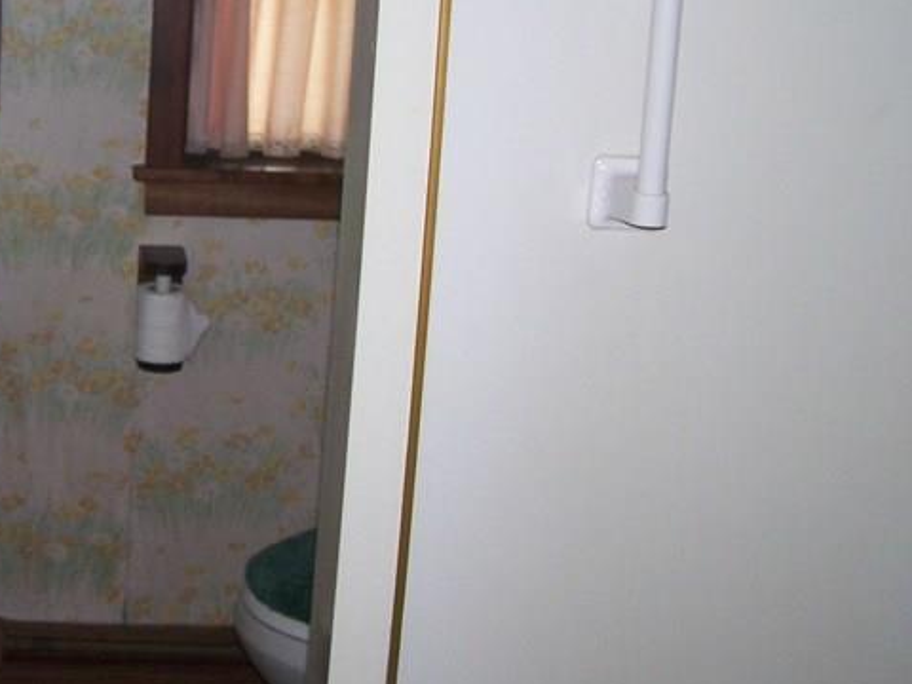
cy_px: 209
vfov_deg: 18.1
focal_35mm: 81
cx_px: 63
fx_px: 2134
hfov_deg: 23.4
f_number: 2.8
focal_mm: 6.3
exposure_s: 1/60
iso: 80
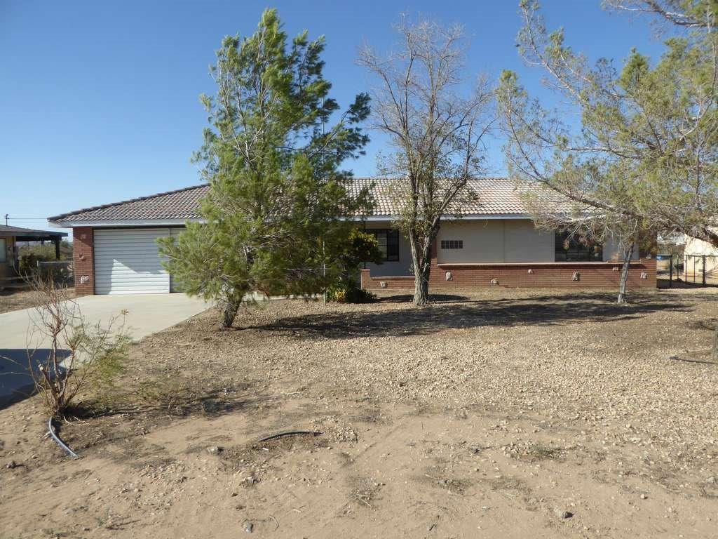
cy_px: 270
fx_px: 498
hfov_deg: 71.6
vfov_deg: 56.8
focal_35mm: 24
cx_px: 359
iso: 100
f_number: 3.5
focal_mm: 4.3
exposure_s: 1/800
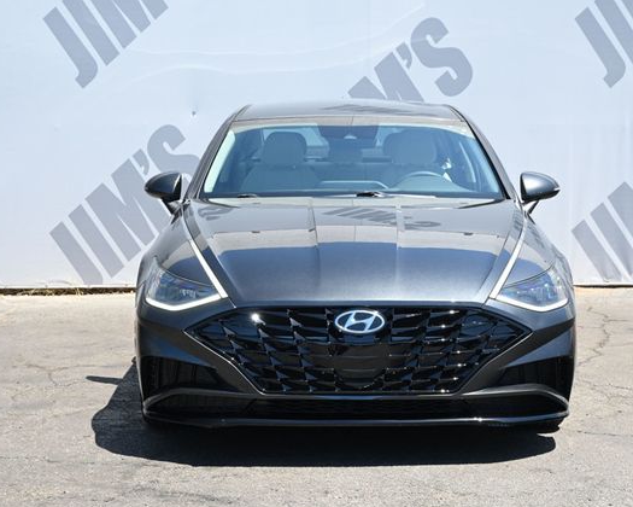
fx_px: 1349
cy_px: 255
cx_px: 353
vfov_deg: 21.3
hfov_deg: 26.4
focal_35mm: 72
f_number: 5.6
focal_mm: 42
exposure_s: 1/250
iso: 220
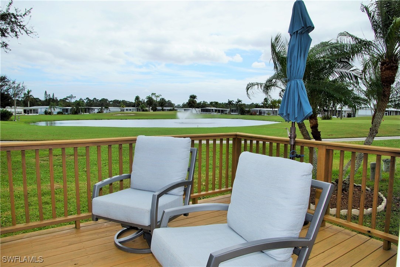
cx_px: 200
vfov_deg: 53.2
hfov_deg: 73.7
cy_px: 134
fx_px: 267
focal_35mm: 24
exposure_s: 1/200
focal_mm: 16
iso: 100
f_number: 9
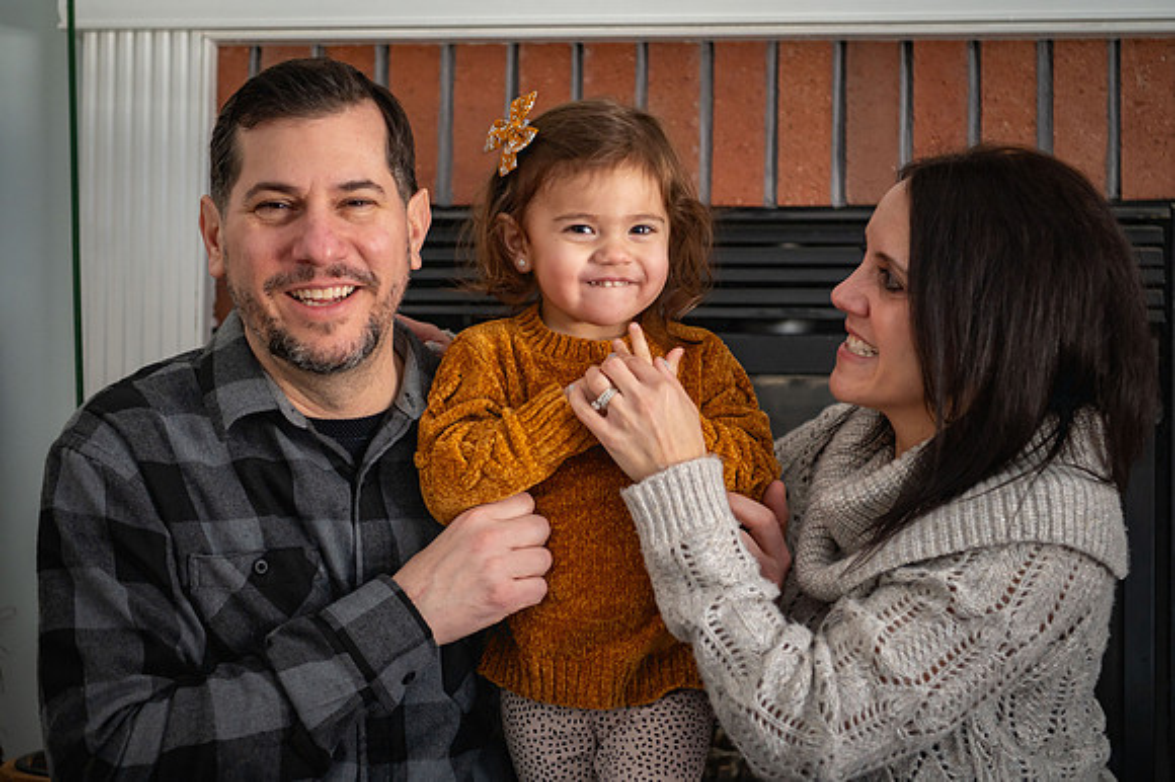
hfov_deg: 33.5
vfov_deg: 22.7
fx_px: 1951
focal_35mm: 60
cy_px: 391
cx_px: 577
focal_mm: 58
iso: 1250
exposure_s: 1/80
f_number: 3.2
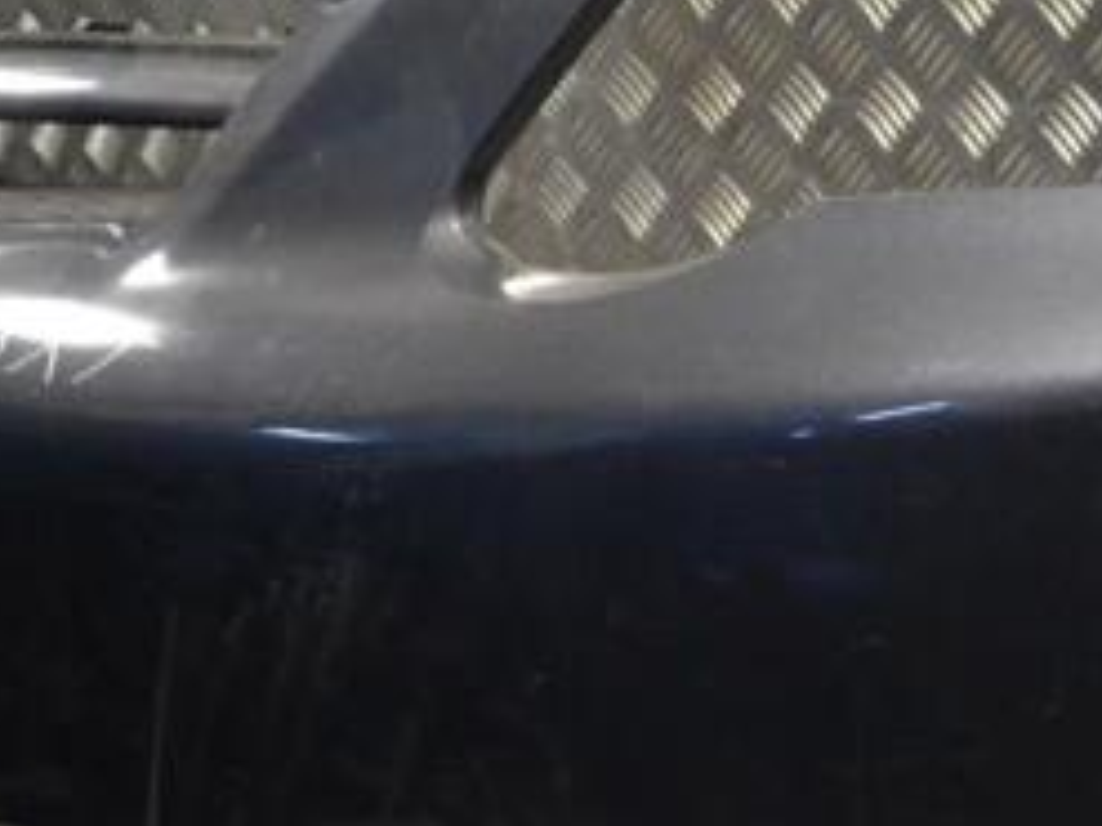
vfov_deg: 17.5
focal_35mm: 84
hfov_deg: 22.0
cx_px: 1231
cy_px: 580
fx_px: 2673
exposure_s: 1/250
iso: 3200
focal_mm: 24
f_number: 8
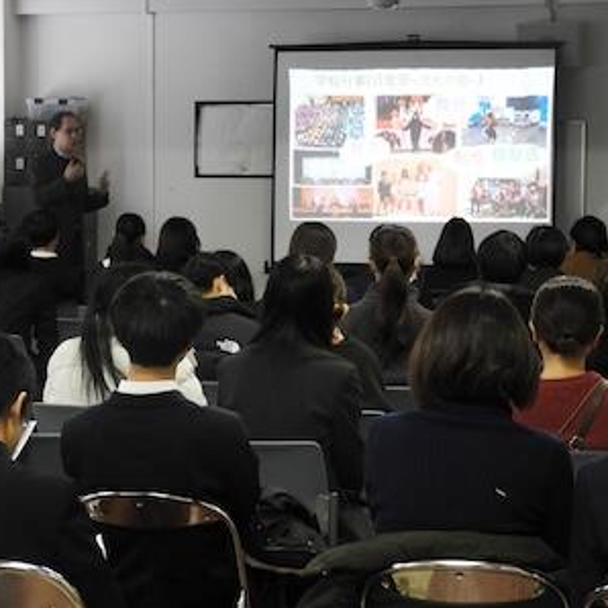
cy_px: 304
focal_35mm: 101
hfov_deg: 17.2
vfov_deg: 17.2
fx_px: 2007
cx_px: 284
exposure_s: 1/15
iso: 400
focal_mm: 15.2
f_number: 4.5
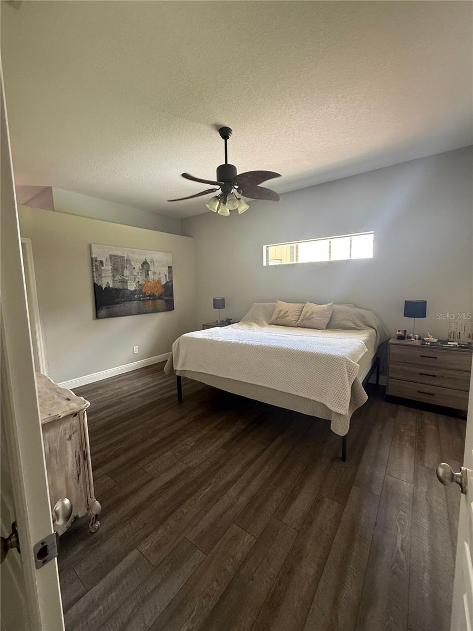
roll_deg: +1.0
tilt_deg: -6.2
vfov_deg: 102.1
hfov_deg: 85.7
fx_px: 255
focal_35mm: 14
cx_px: 236
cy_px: 316
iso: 250
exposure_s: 1/99
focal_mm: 2.22
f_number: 2.2
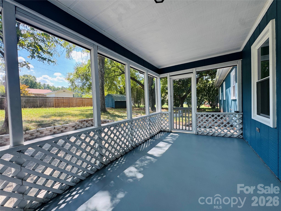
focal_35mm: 14
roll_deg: +2.1
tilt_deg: -0.7
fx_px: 114
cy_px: 106
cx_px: 140
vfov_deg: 85.7
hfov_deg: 102.1
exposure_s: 1/99
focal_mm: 2.22
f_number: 2.2
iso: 40
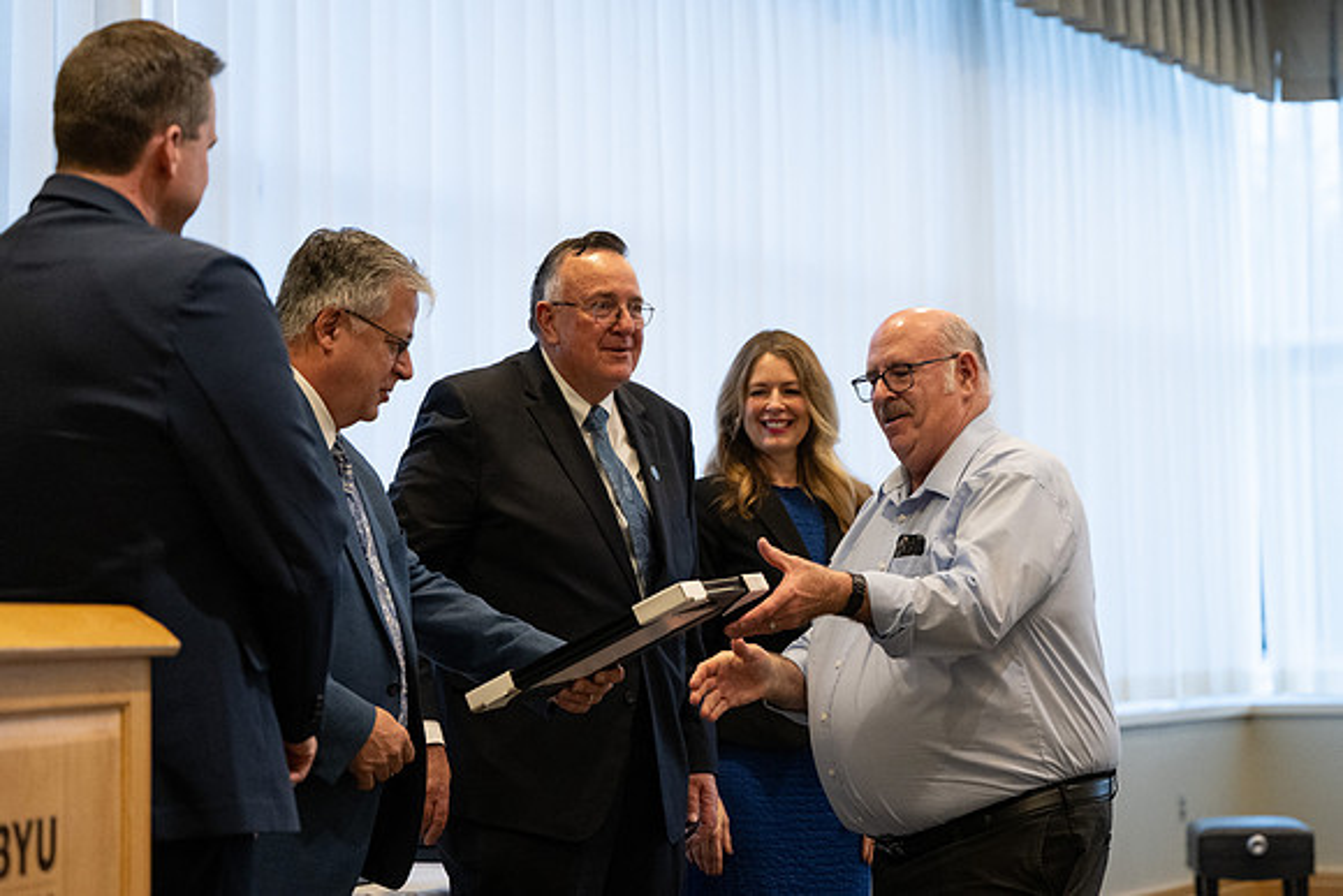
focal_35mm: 93
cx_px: 876
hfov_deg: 21.8
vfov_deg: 14.7
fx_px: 3475
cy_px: 397
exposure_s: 1/320
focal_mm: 70
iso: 2500
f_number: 2.8
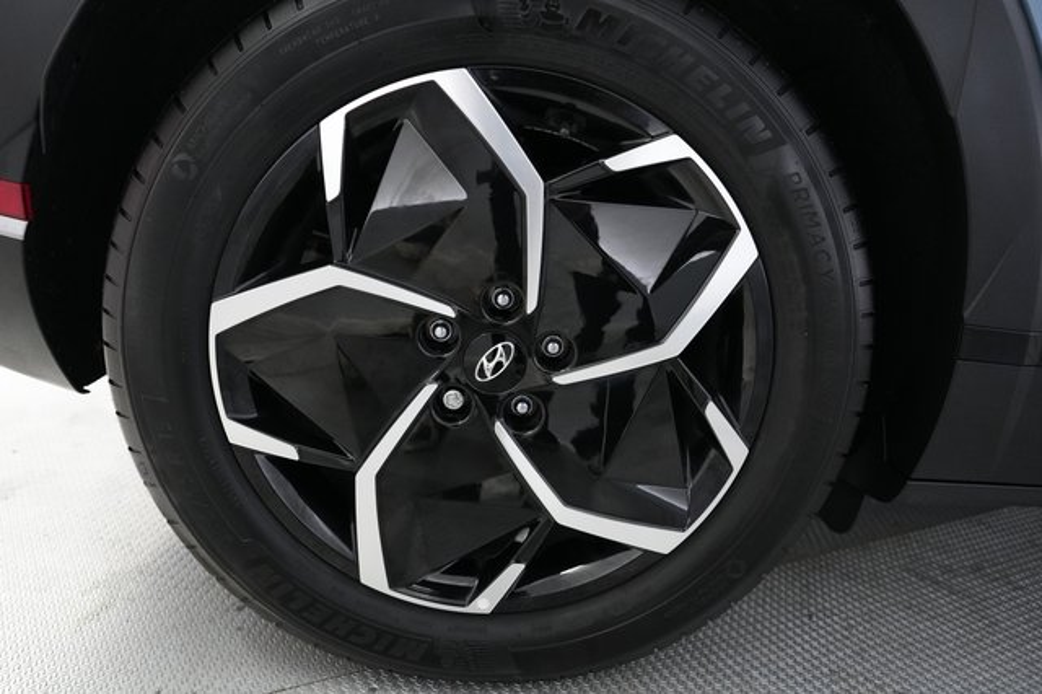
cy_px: 347
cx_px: 521
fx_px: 694
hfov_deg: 73.8
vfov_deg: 53.1
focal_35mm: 24
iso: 4000
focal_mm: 24
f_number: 2.8
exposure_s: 1/160
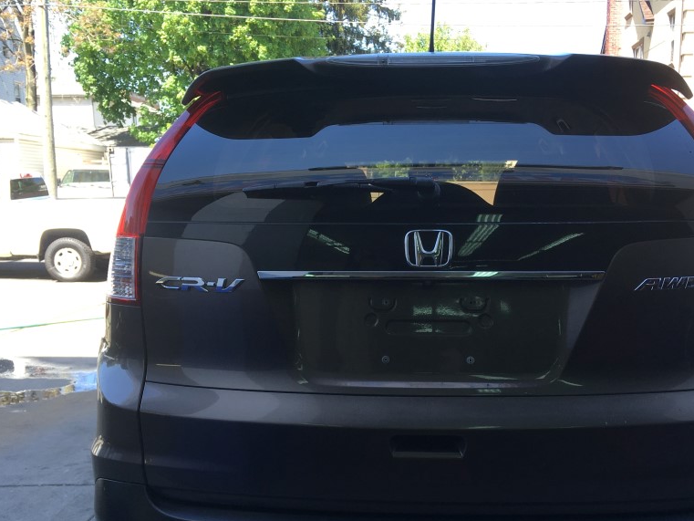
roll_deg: +2.2
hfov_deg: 47.8
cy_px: 334
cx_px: 388
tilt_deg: -8.6
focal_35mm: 39
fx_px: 782
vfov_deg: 36.6
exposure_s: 1/185
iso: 25
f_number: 2.2
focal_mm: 4.15
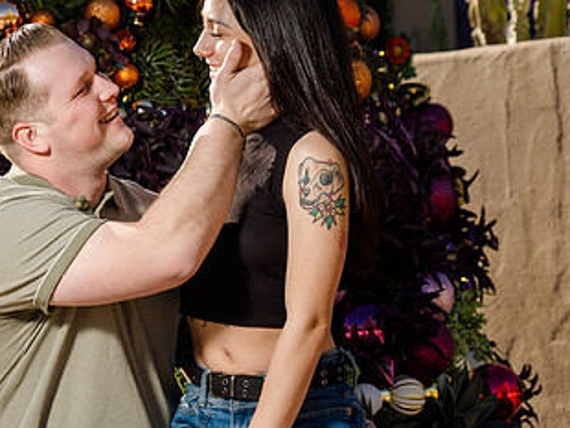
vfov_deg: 11.2
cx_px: 96
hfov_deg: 14.7
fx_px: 2192
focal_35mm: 133
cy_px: 201
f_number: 5.6
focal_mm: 74
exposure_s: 1/250
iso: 50
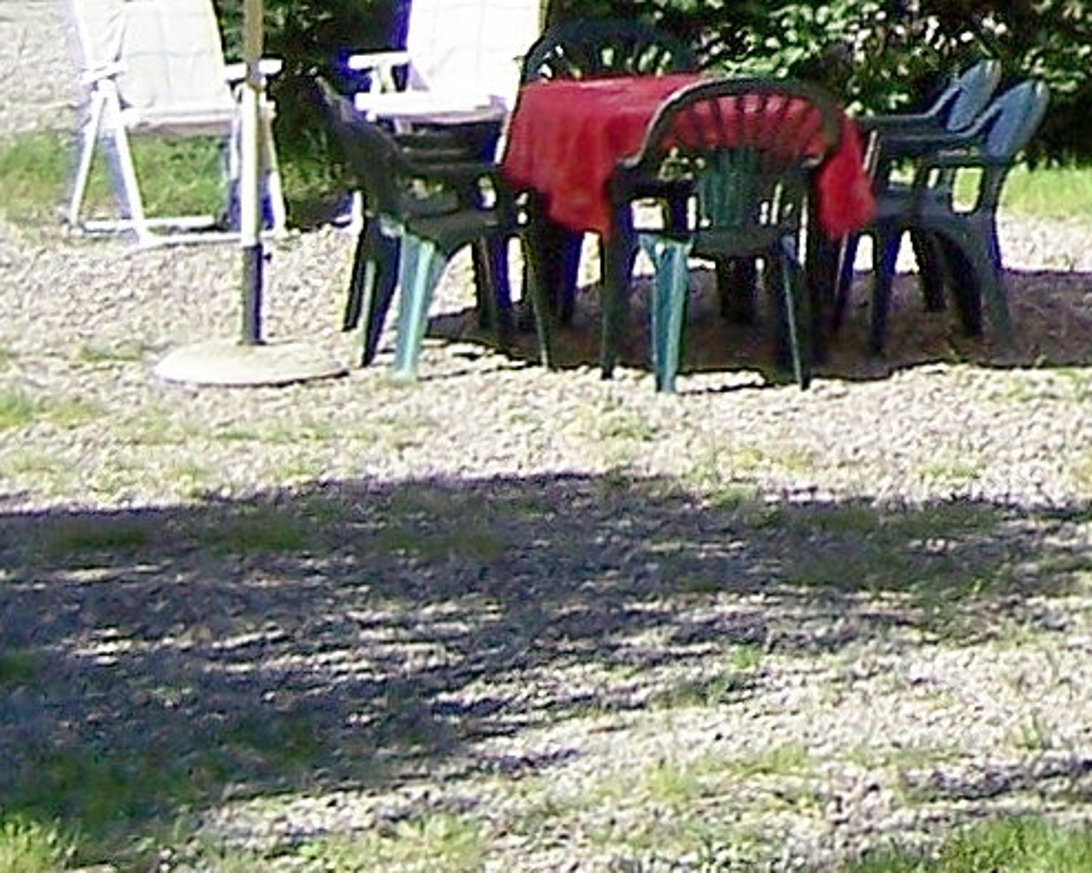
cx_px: 2439
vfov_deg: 7.7
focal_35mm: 192
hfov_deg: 9.2
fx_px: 6203
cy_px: -807
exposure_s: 1/1000
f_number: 2.8
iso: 80
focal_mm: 6.3
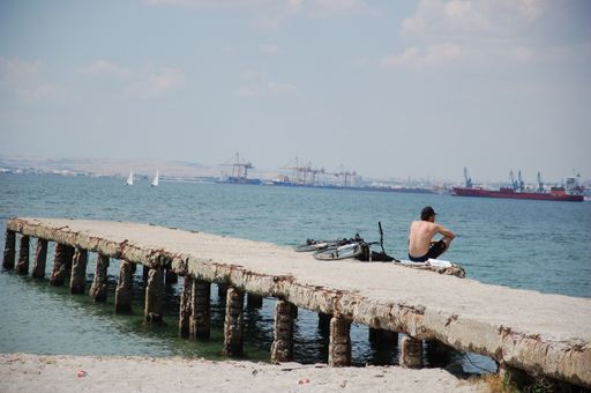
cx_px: 296
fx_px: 2582
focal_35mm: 158
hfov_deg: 13.1
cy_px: 196
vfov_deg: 8.7
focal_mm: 105
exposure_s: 1/1000
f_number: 5.6
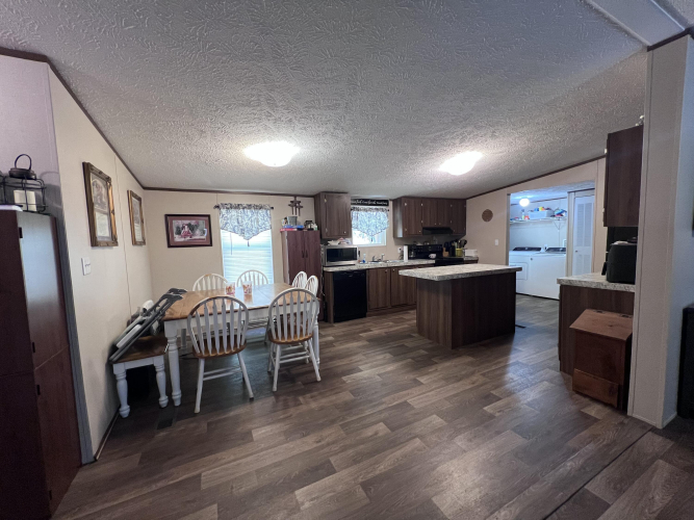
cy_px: 260
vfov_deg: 89.9
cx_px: 347
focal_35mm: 13
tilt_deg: -5.8
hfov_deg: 106.2
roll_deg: +1.5
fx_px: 261
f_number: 1.8
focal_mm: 1.57
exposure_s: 1/60
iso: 200
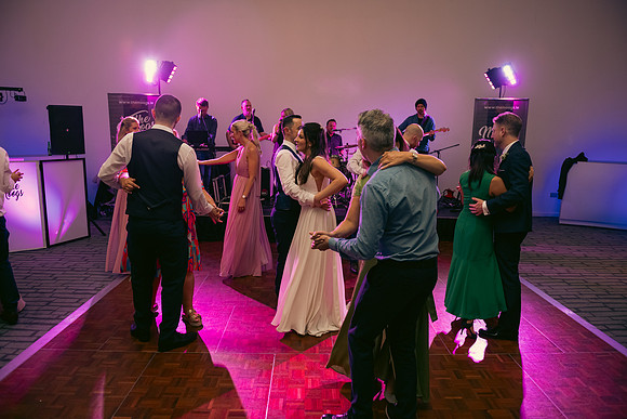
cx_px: 314
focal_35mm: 24
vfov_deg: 53.2
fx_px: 418
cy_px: 210
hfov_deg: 73.7
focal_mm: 24
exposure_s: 1/160
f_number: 3.5
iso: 1000
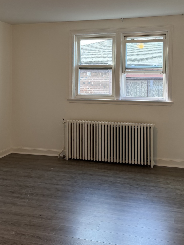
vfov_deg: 41.6
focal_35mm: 45
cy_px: 86
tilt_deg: +0.1
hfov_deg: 32.1
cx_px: 77
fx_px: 319
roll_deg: +0.0
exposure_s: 1/154
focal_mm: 6.76
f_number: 1.78
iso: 200
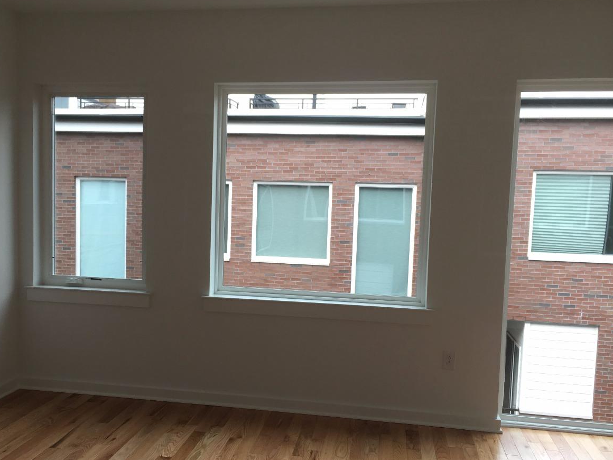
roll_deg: -0.8
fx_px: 638
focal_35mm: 36
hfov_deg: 51.2
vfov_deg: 39.6
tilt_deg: -4.9
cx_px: 264
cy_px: 253
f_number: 2.2
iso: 32
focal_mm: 4.15
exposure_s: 1/120
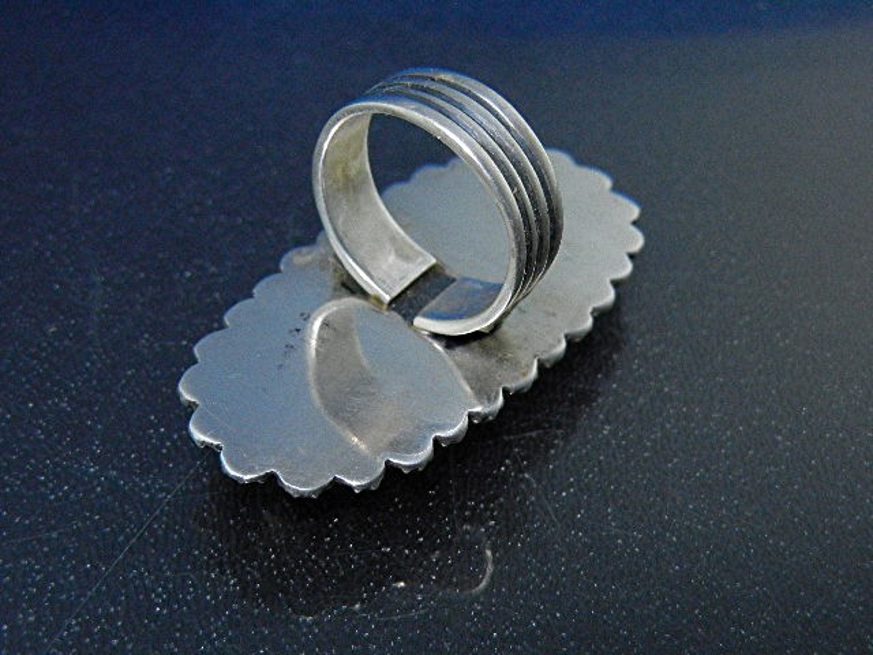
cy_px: 328
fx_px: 1488
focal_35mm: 59
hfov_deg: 32.7
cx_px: 436
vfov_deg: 24.8
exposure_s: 1/30
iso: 800
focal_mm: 10.6
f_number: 8
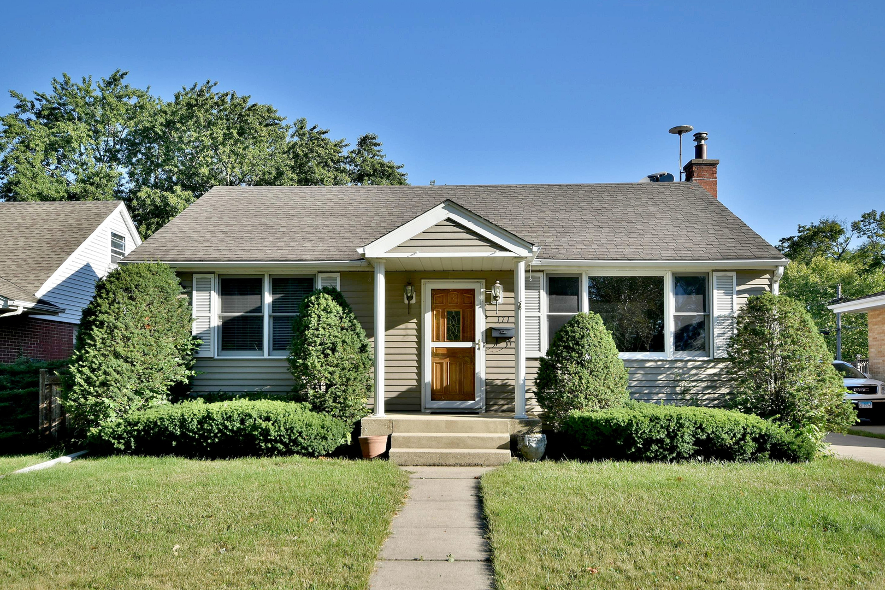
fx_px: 664
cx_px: 442
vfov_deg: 47.9
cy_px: 295
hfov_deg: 67.4
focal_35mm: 27
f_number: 8
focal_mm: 18
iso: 200
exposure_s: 1/400
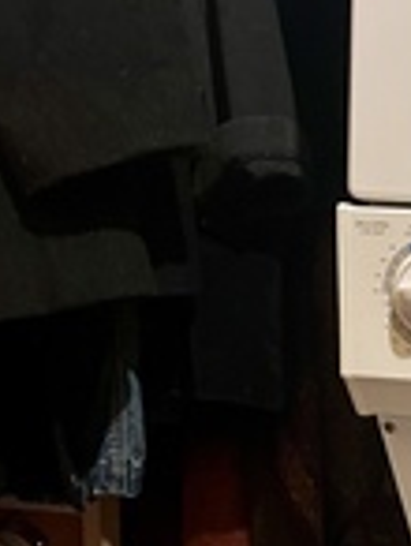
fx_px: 1405
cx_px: 667
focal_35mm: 89
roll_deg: -4.3
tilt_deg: -10.8
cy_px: 752
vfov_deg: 19.8
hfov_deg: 15.1
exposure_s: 1/60
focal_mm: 5.7
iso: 320
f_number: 1.5
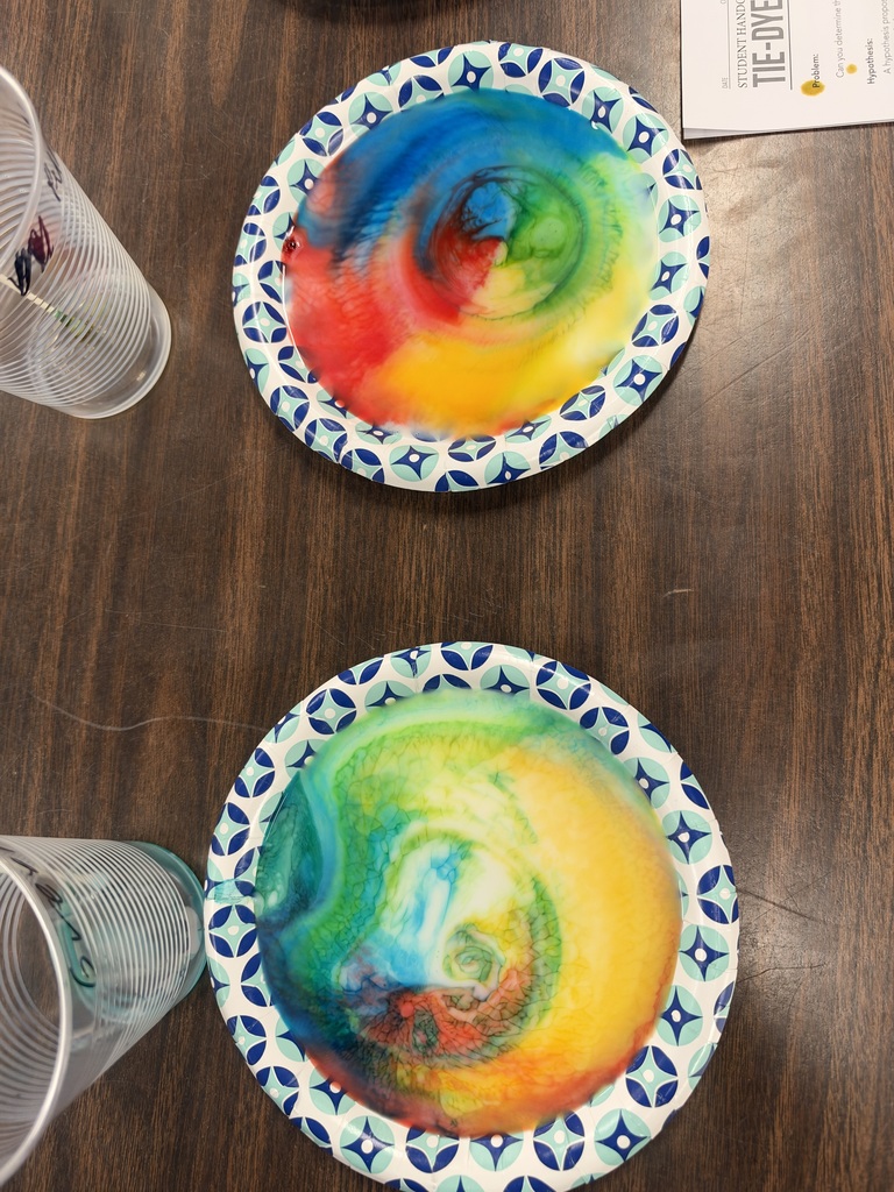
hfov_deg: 56.8
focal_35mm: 24
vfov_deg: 71.6
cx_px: 447
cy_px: 596
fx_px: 826
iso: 250
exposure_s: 1/60
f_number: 1.8
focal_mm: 6.93
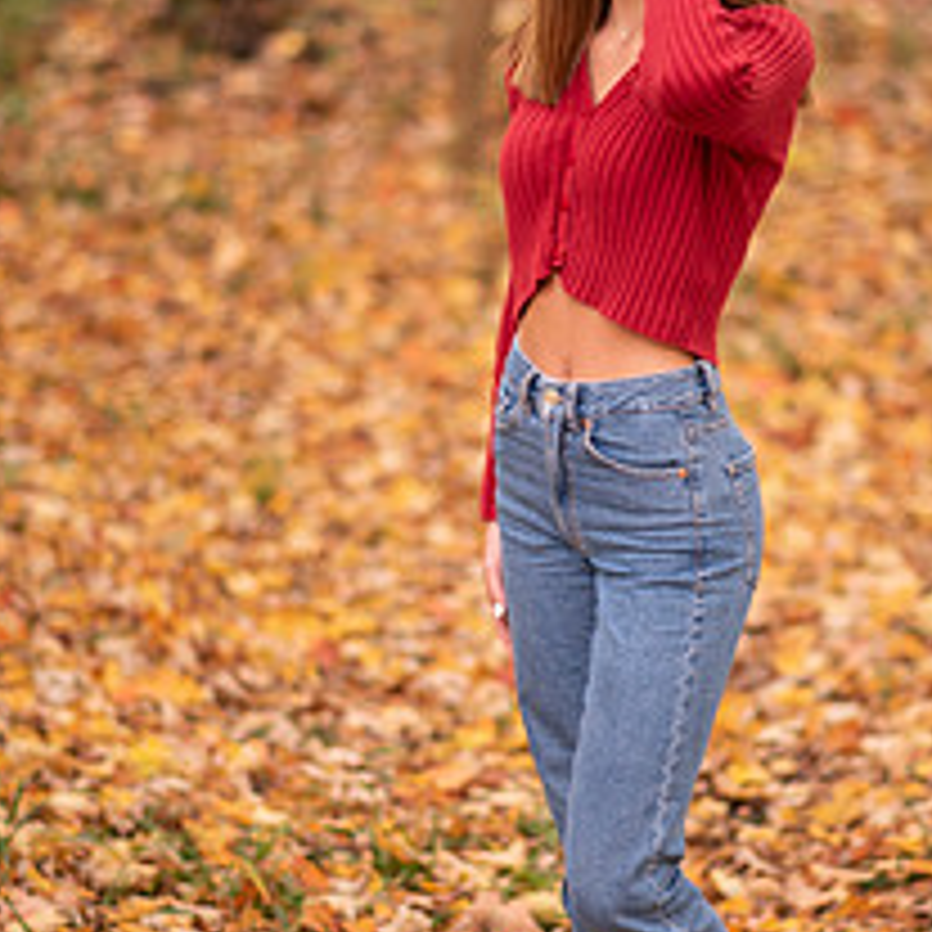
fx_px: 4782
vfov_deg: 11.1
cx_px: 608
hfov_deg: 11.1
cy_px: 428
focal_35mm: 157
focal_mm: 85
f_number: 1.8
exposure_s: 1/125
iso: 100
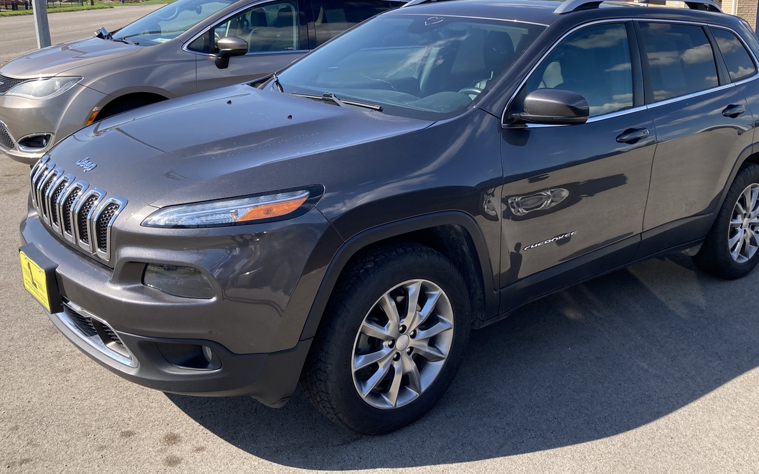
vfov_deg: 35.1
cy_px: 170
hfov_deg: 53.9
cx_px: 417
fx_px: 745
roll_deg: +0.4
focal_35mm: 36
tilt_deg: -14.0
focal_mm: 3.99
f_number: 1.8
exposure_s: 1/991
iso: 20
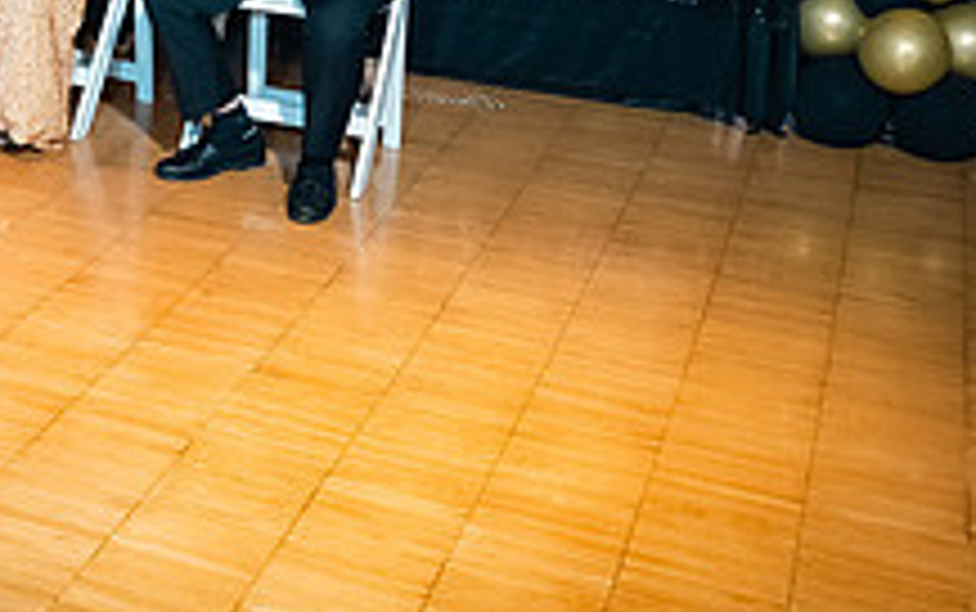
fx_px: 1810
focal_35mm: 68
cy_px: -56
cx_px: -108
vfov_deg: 18.5
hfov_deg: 27.5
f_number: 2.8
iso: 2000
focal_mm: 25
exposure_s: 1/125
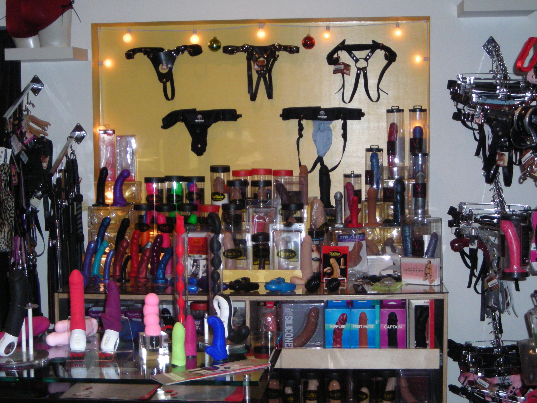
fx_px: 1008
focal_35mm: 65
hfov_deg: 29.8
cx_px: 268
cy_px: 202
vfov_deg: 22.6
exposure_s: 1/120
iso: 335
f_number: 3.9
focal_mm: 10.8
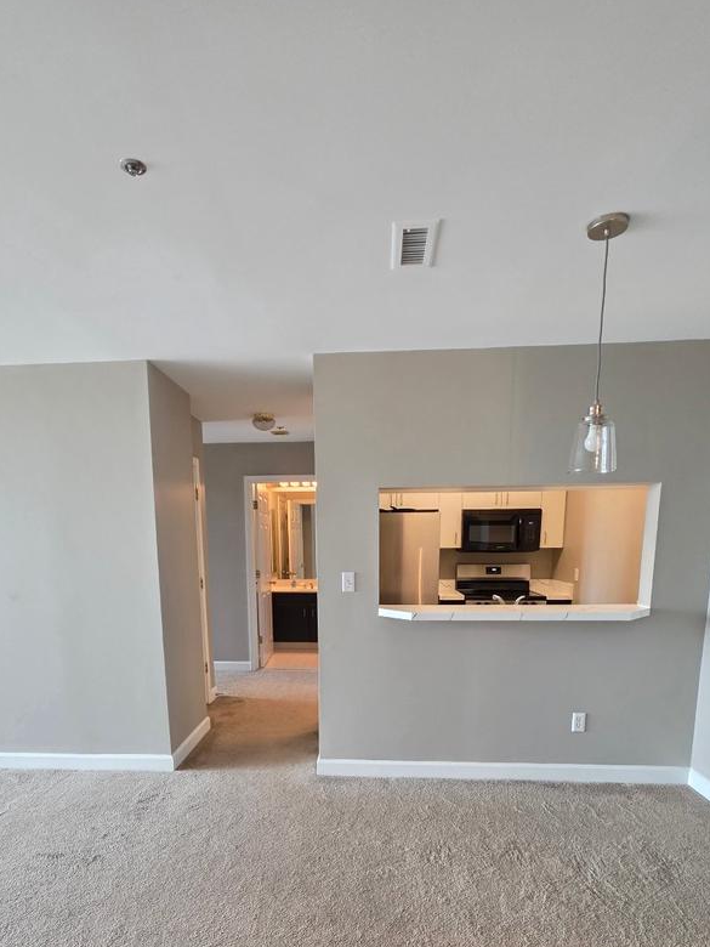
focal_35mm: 18
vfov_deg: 85.0
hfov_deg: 71.5
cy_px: 623
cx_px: 331
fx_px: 492
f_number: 1.9
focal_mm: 2.2
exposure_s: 1/60
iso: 160
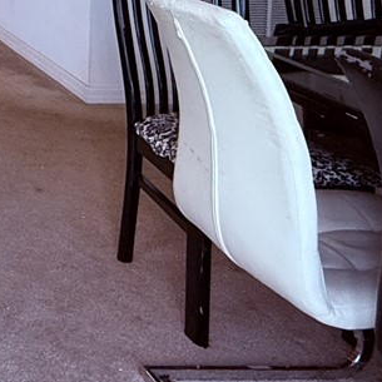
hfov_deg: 18.6
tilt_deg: -3.7
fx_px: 812
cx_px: -356
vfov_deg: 23.3
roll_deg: +1.9
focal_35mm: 65
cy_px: -120
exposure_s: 1/120
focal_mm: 2.22
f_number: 2.2
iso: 250
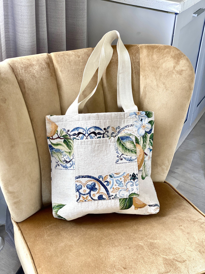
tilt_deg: -31.7
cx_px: 102
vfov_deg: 36.8
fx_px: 411
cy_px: 137
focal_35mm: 52
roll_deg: -2.9
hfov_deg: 28.0
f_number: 2
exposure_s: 1/122
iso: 80
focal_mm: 6
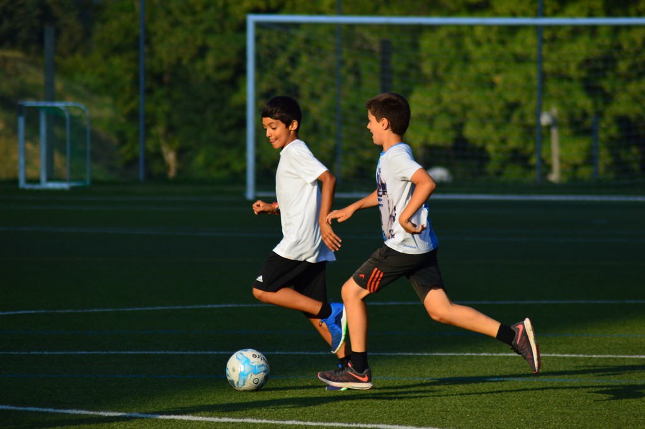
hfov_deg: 6.5
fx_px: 5639
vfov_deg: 4.4
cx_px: 322
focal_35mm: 315
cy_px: 214
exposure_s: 1/1000
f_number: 4.8
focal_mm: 210
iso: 200
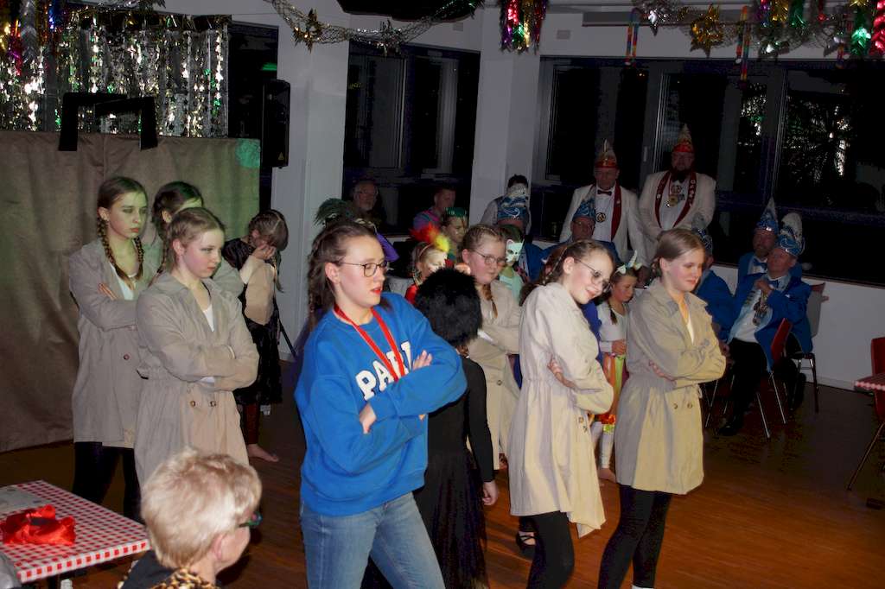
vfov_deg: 29.8
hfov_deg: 43.6
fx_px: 1106
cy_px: 294
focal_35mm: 45
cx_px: 442
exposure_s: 1/60
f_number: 4.5
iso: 800
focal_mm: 30
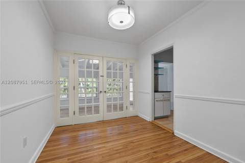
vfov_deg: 81.1
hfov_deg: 104.3
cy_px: 82
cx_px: 122
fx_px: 95
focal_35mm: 14
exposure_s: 1/15
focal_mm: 14
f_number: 8
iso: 100
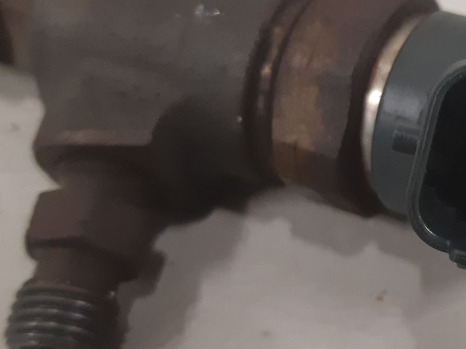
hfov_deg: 27.5
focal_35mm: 65
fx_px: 875
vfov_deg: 22.6
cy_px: 152
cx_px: 498
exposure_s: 1/50
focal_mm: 3.93
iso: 250
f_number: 1.7
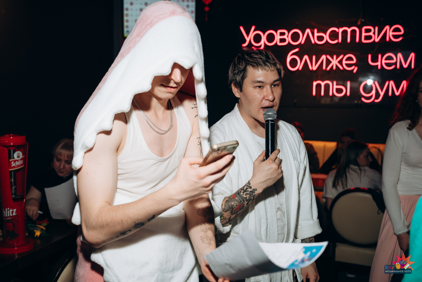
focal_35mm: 38
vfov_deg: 34.8
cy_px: 146
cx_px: 193
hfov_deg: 50.3
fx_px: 449
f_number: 3.2
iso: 320
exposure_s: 1/160
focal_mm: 35
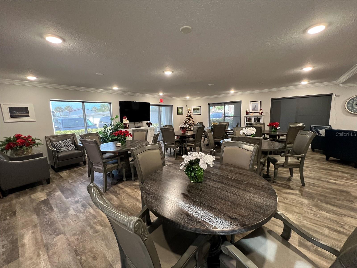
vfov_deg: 89.9
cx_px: 178
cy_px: 134
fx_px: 134
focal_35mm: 13
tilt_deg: -7.9
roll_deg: +1.0
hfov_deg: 106.2
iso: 250
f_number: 1.8
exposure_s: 1/60
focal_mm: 1.57
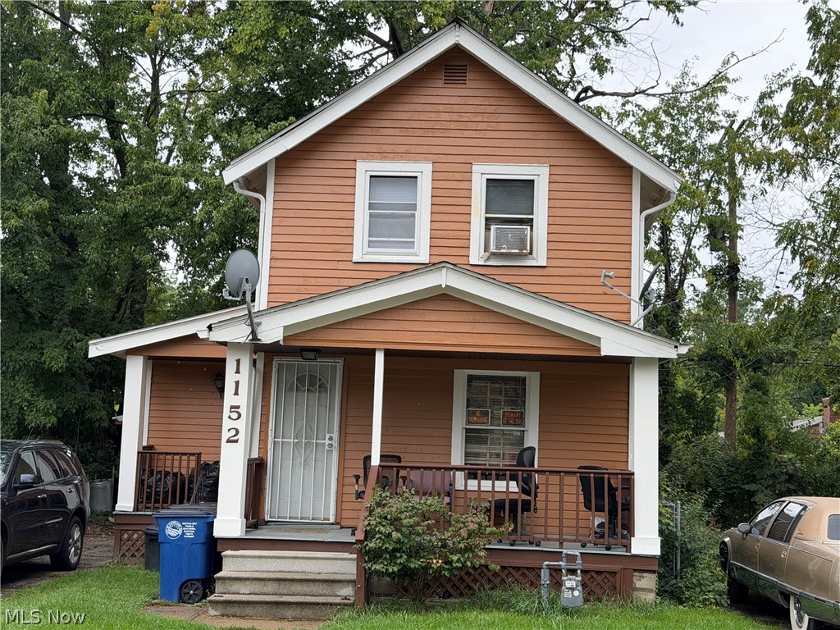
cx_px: 420
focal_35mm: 48
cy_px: 315
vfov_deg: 30.3
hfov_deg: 39.7
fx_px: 1165
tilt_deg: +7.9
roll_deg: -1.4
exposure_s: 1/1041
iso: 80
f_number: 1.78
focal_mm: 6.76
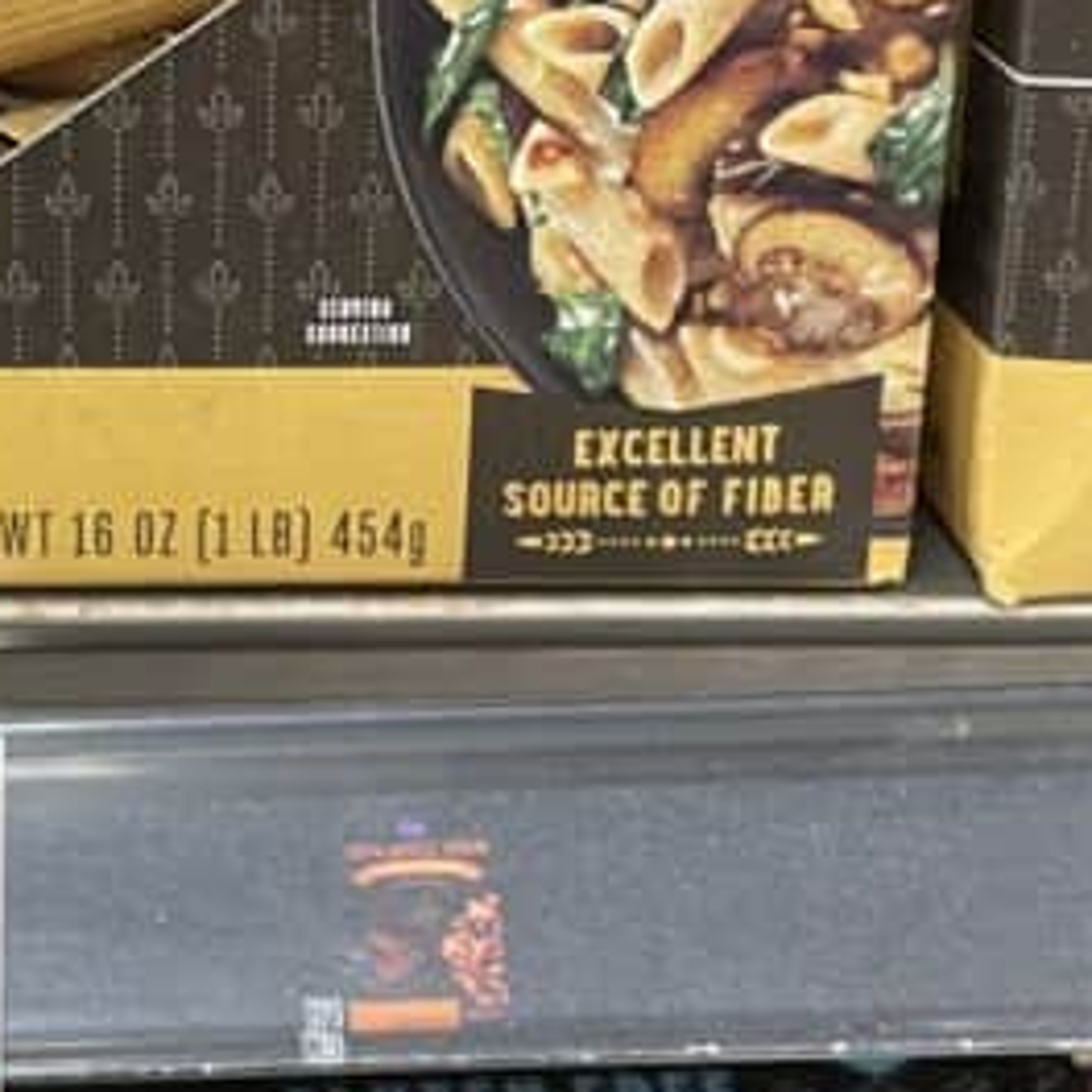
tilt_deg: -24.7
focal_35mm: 89
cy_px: 95
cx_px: 79
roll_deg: -0.4
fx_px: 3176
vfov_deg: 19.1
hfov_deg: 19.1
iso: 320
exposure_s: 1/60
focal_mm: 4.2
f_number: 1.6
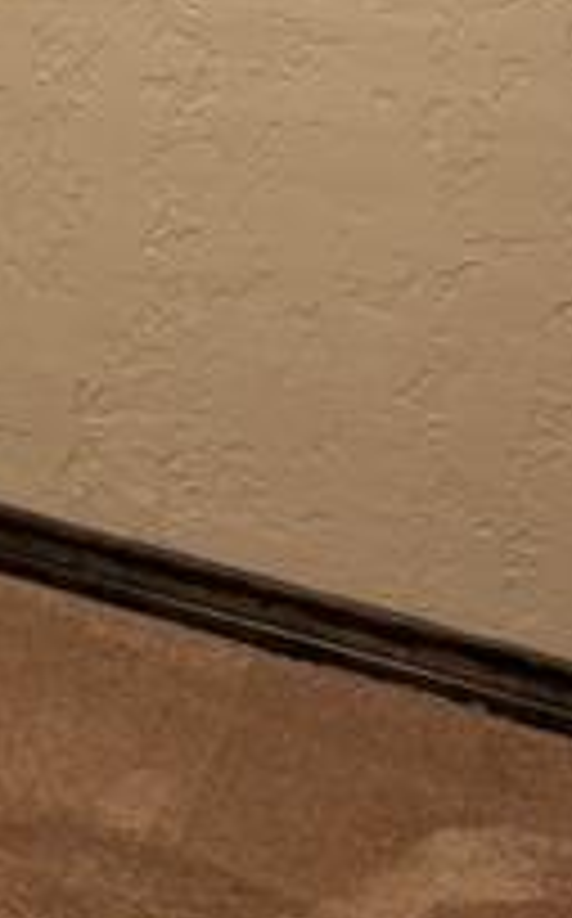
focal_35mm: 128
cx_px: -977
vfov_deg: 15.2
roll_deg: +1.3
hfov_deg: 8.8
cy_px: -418
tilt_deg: -8.5
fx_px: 3202
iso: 200
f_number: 1.78
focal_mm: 6.76
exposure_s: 1/60
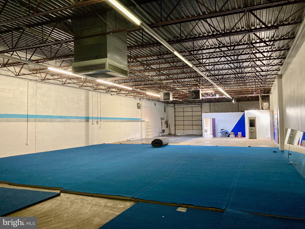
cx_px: 152
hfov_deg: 63.4
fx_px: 247
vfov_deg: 49.7
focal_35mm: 28
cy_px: 114
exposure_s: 1/40
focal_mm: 3.99
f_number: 1.8
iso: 400
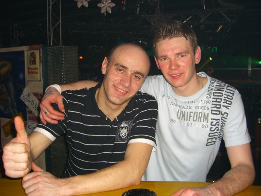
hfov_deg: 49.0
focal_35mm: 38
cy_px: 98
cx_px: 130
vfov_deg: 37.7
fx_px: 287
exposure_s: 1/60
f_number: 2.8
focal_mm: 7.9
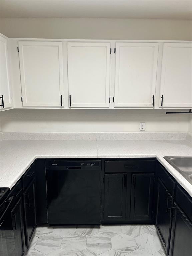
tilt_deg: -11.3
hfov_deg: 53.1
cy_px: 128
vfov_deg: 67.3
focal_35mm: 26
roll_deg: -0.8
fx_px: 192
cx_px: 96
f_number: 1.6
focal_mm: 5.1
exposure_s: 1/120
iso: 125
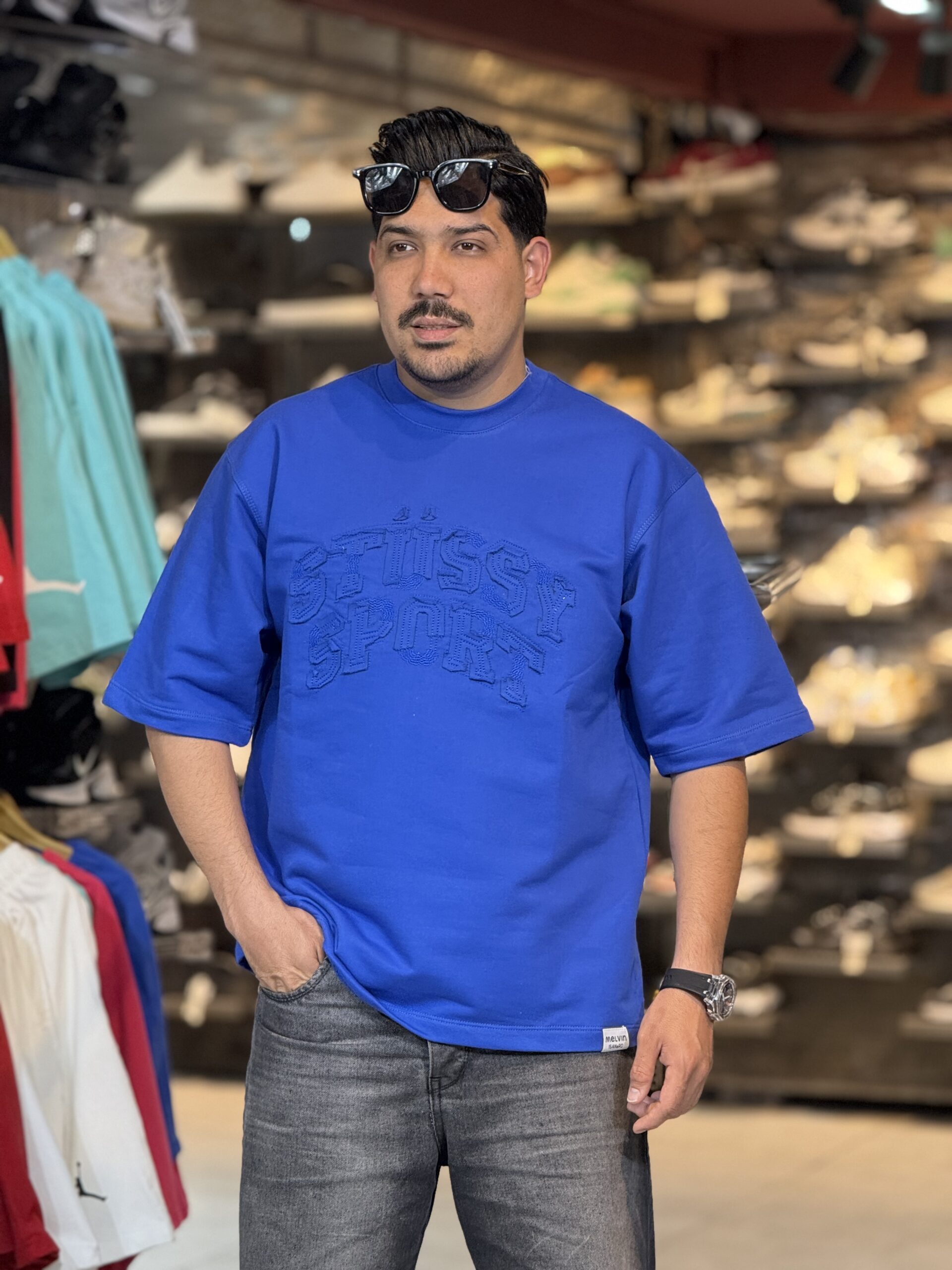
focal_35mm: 120
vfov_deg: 16.4
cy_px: 635
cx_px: 476
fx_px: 4400
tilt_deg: -2.4
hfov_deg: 12.3
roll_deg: -0.7
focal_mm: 15.66
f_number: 2.8
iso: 320
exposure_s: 1/100
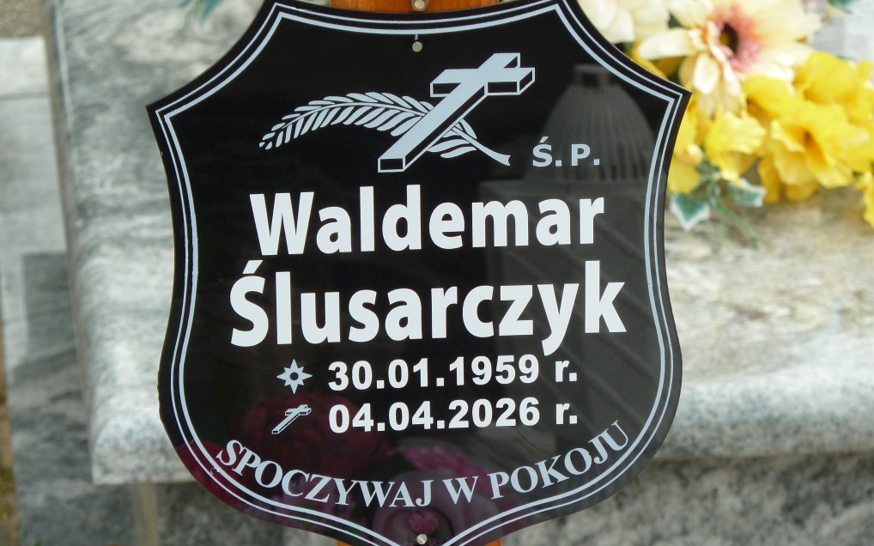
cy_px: 274
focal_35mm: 224
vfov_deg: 5.9
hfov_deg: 9.4
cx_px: 437
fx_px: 5335
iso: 80
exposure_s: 1/200
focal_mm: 34.4
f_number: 4.6
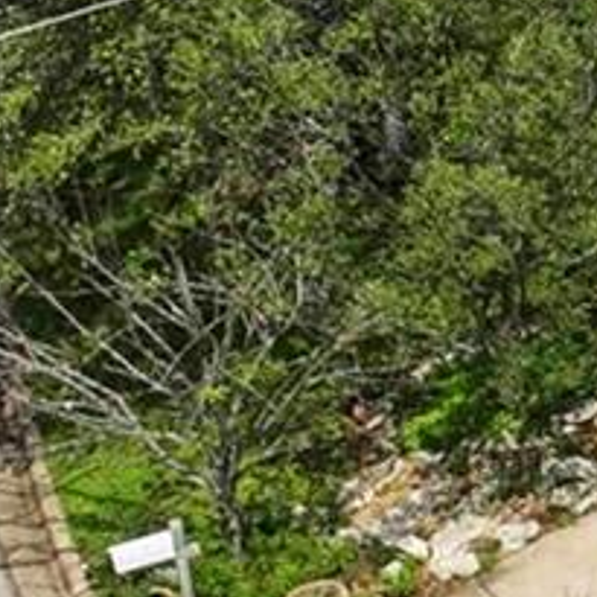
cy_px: -606
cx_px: 2129
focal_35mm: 212
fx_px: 4137
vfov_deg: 7.9
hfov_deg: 6.9
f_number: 2.8
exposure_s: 1/1000
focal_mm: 12.29
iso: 100
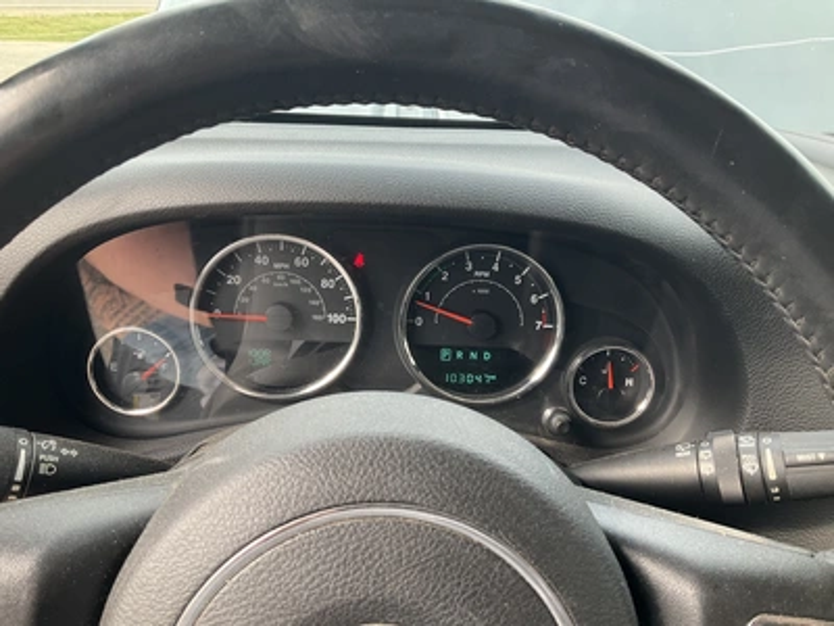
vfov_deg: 48.2
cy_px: 313
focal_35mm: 29
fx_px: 699
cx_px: 417
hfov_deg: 61.7
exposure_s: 1/122
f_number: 1.8
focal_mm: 3
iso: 32
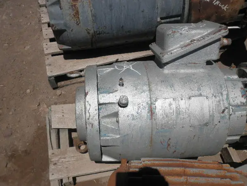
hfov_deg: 50.1
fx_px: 264
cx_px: 123
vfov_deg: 38.7
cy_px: 98
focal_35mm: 37
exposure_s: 1/400
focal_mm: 6.1
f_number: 9.1
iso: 64
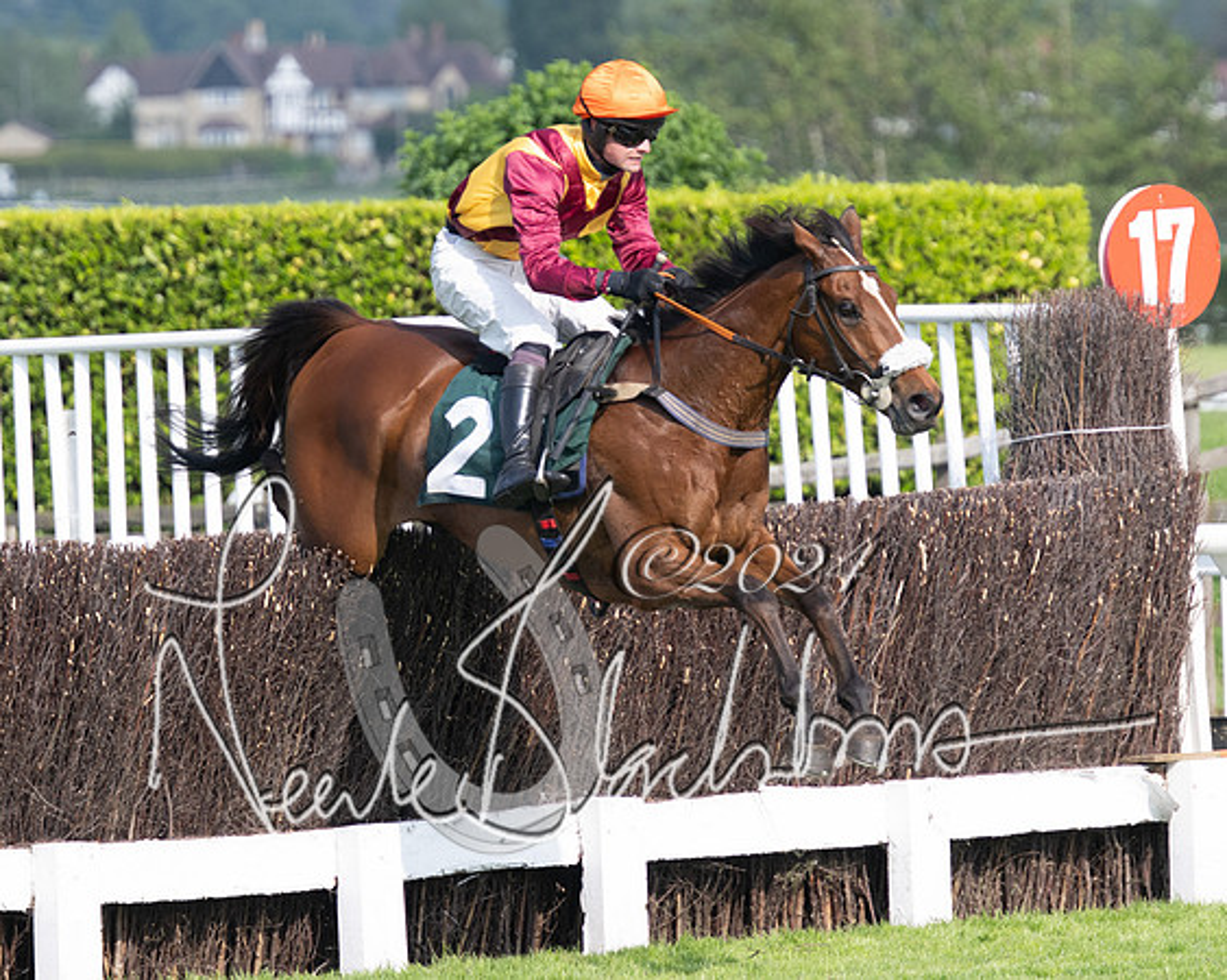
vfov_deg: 4.1
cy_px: 385
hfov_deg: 5.1
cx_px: 714
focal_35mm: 382
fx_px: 13852
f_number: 4
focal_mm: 180
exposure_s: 1/2000
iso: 400
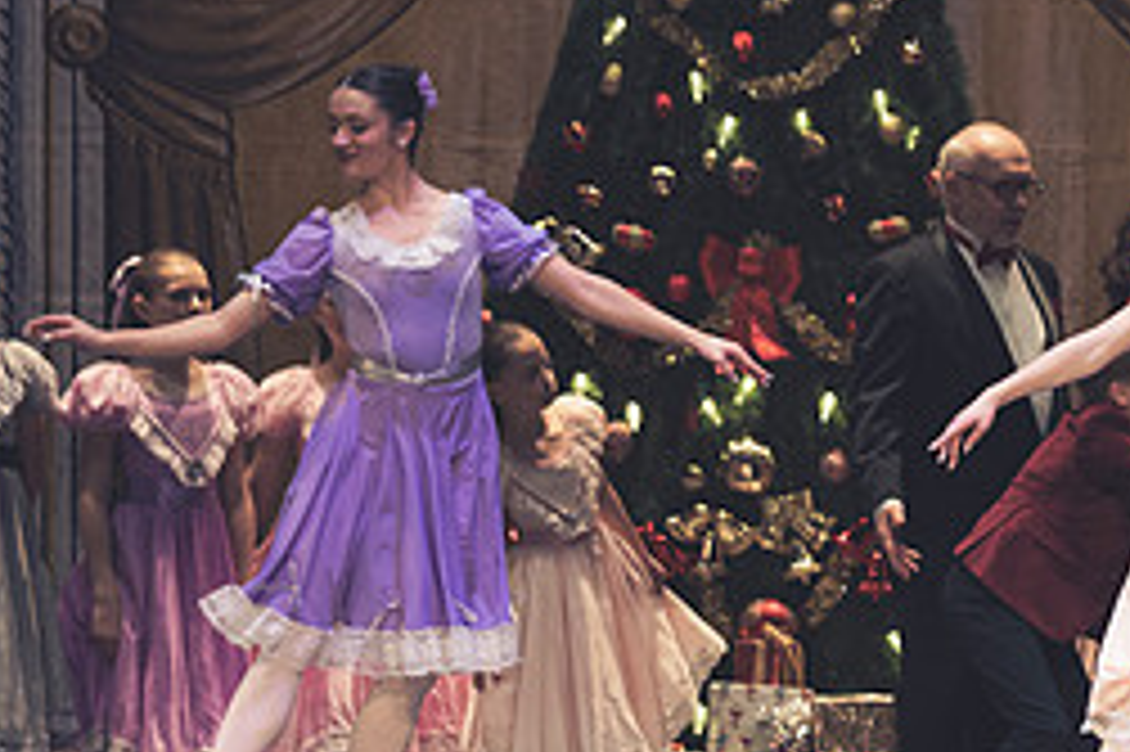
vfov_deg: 2.9
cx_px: 1243
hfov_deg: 4.4
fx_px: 14648
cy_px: 734
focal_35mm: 467
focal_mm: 135
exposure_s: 1/320
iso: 800
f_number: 2.8
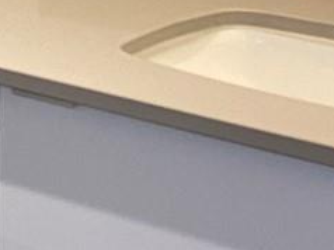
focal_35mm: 175
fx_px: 1687
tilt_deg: -8.1
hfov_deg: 11.0
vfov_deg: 8.2
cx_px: -139
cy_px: -162
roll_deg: -0.8
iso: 160
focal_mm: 4.25
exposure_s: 1/60
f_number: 1.8
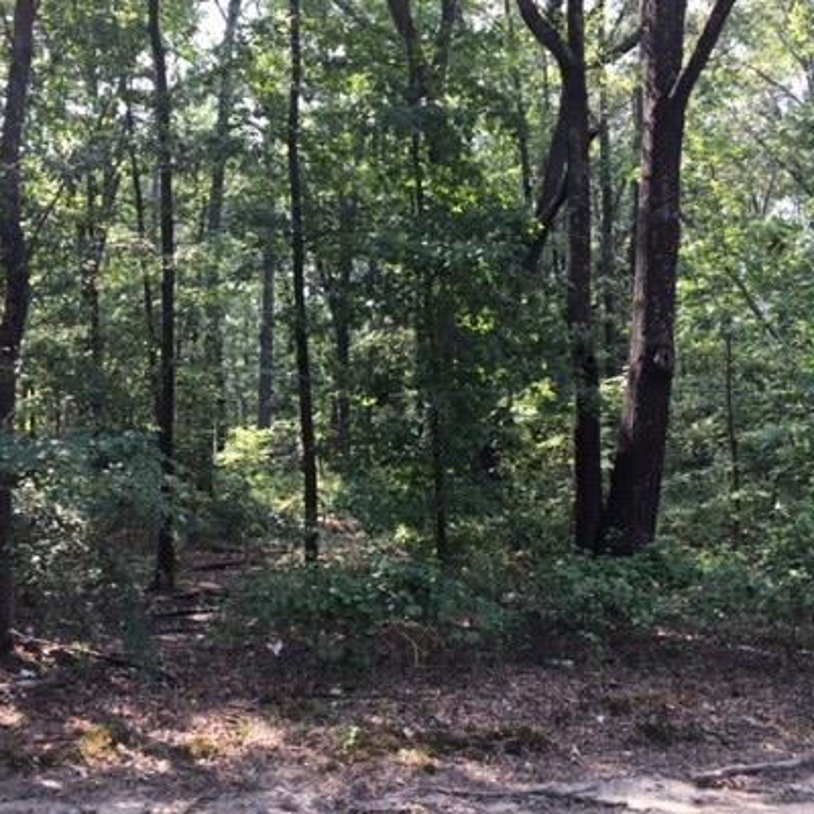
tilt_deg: +3.9
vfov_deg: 40.9
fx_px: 1091
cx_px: 372
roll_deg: -1.9
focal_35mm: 41
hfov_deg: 40.9
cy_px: 391
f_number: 2.2
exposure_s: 1/120
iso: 32
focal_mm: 4.15
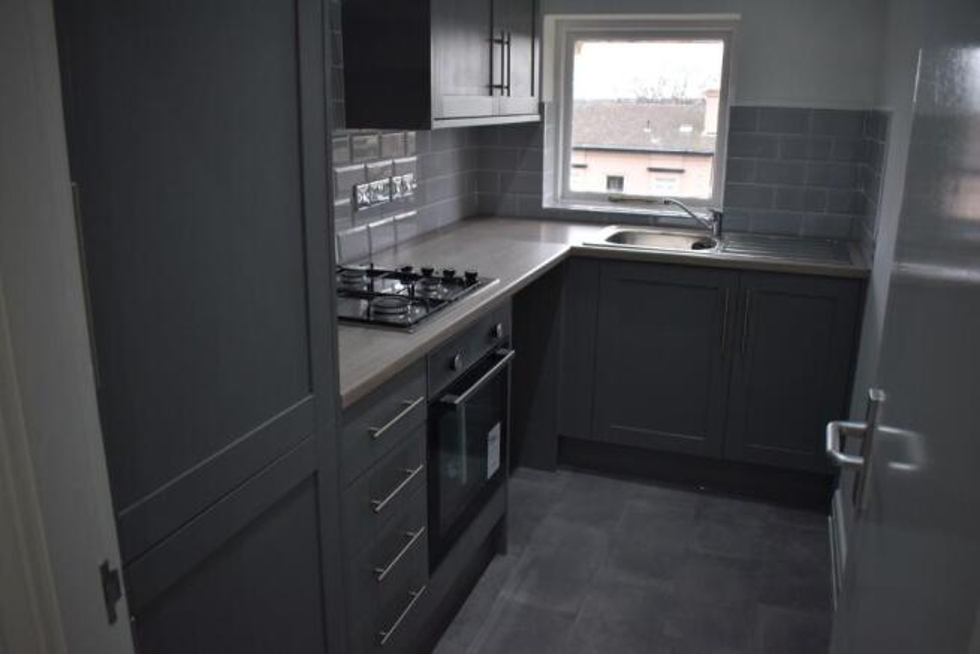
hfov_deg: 61.9
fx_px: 817
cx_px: 490
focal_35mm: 30
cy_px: 327
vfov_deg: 43.6
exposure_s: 1/500
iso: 900
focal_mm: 20
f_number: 3.5
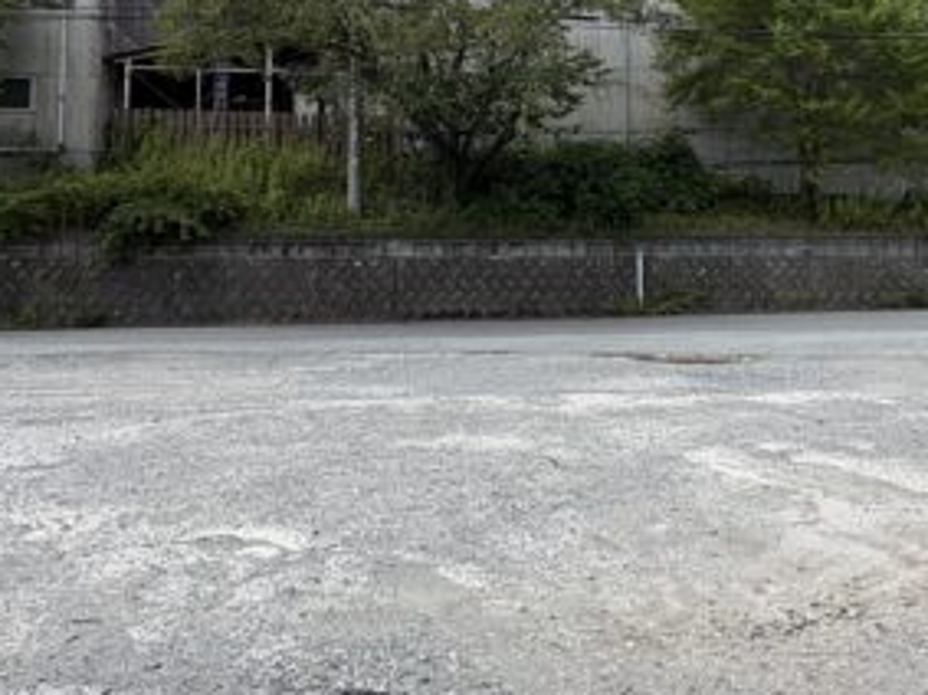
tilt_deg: +2.7
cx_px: 546
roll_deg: -4.0
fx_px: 965
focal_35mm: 36
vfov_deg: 38.8
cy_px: 189
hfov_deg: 51.1
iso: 64
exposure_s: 1/1020
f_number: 2.2
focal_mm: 2.22
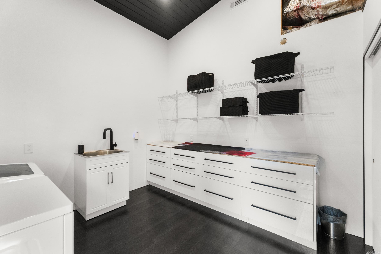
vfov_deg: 77.3
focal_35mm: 15
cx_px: 190
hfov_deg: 100.4
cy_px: 127
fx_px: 159
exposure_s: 1/40
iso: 2500
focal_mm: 10
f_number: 5.6
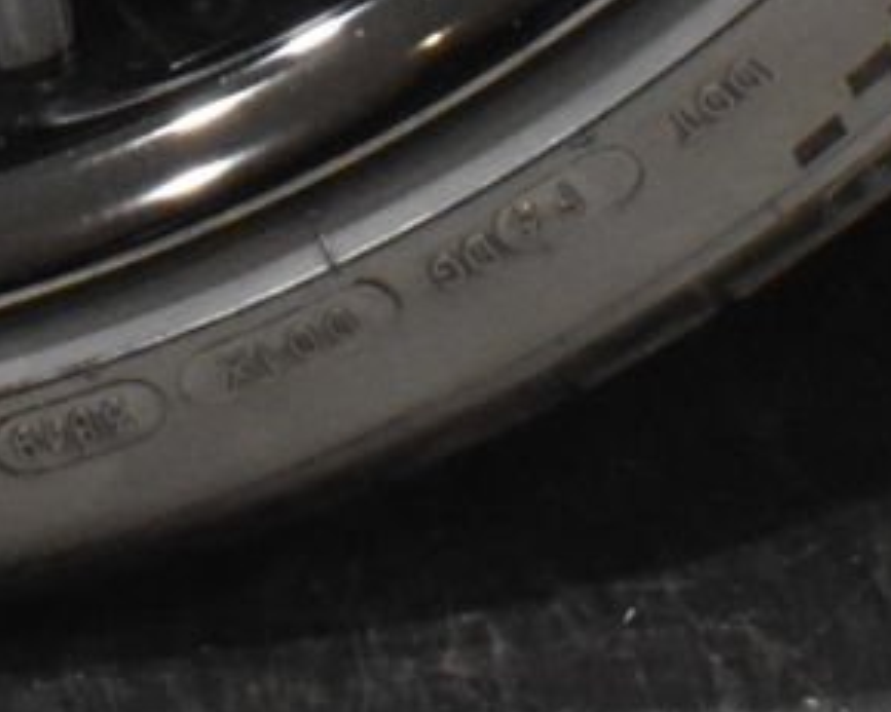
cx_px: -647
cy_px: -1672
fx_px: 11177
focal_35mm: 424
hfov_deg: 4.5
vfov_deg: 3.5
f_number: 8
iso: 2500
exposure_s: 1/50
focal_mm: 34
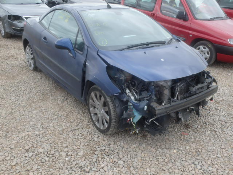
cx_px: 116
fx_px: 229
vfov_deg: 41.8
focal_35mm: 34
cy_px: 88
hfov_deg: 54.0
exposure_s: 1/125
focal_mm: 6.1
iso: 125
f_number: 4.4
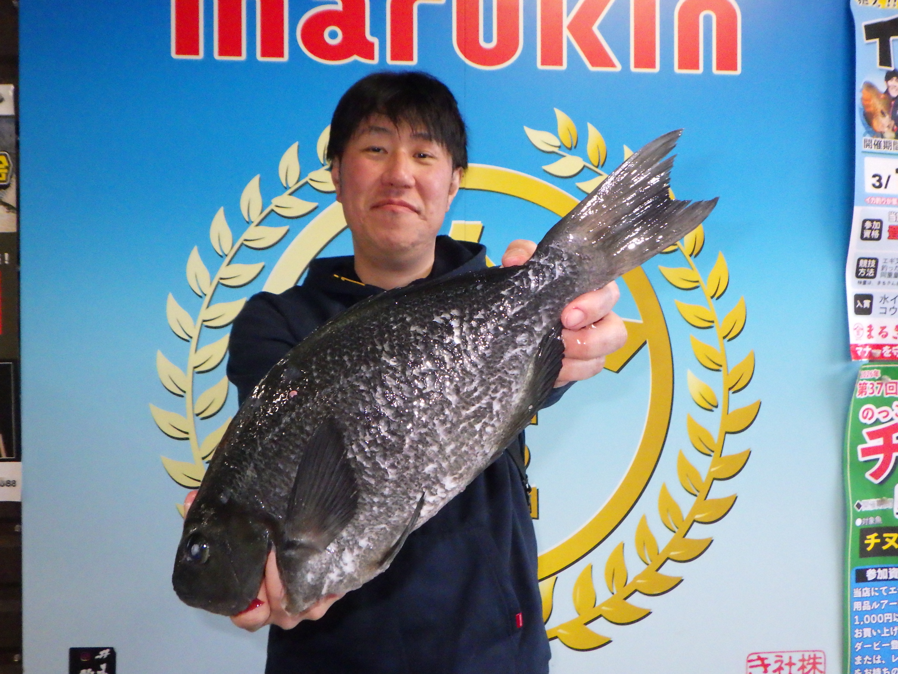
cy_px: 337
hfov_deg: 63.4
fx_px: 726
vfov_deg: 49.7
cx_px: 449
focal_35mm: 28
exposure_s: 1/60
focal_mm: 5
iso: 1600
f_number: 3.5
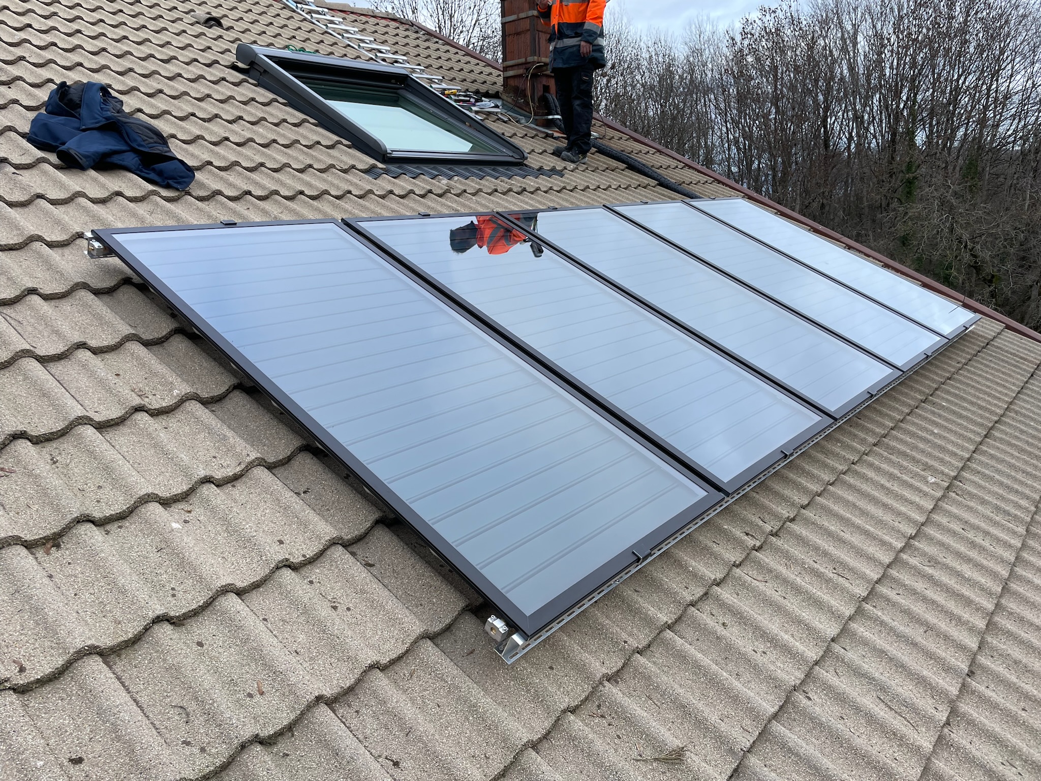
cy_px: 390
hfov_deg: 67.3
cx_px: 520
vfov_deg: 53.1
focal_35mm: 26
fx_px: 782
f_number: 1.6
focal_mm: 4.2
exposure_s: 1/988
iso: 32
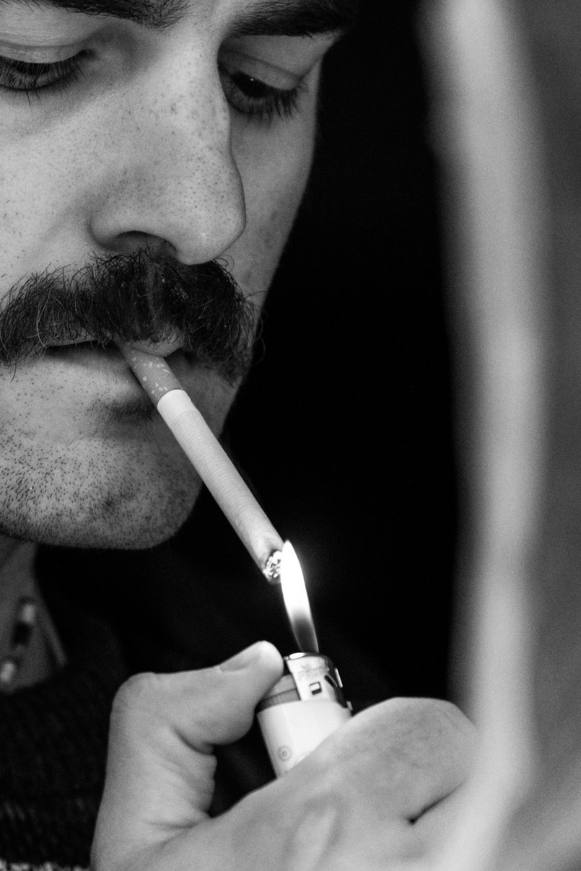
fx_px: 5033
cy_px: 528
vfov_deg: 9.9
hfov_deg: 6.6
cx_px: 197
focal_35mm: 208
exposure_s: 1/160
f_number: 2.8
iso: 800
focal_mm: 65.4
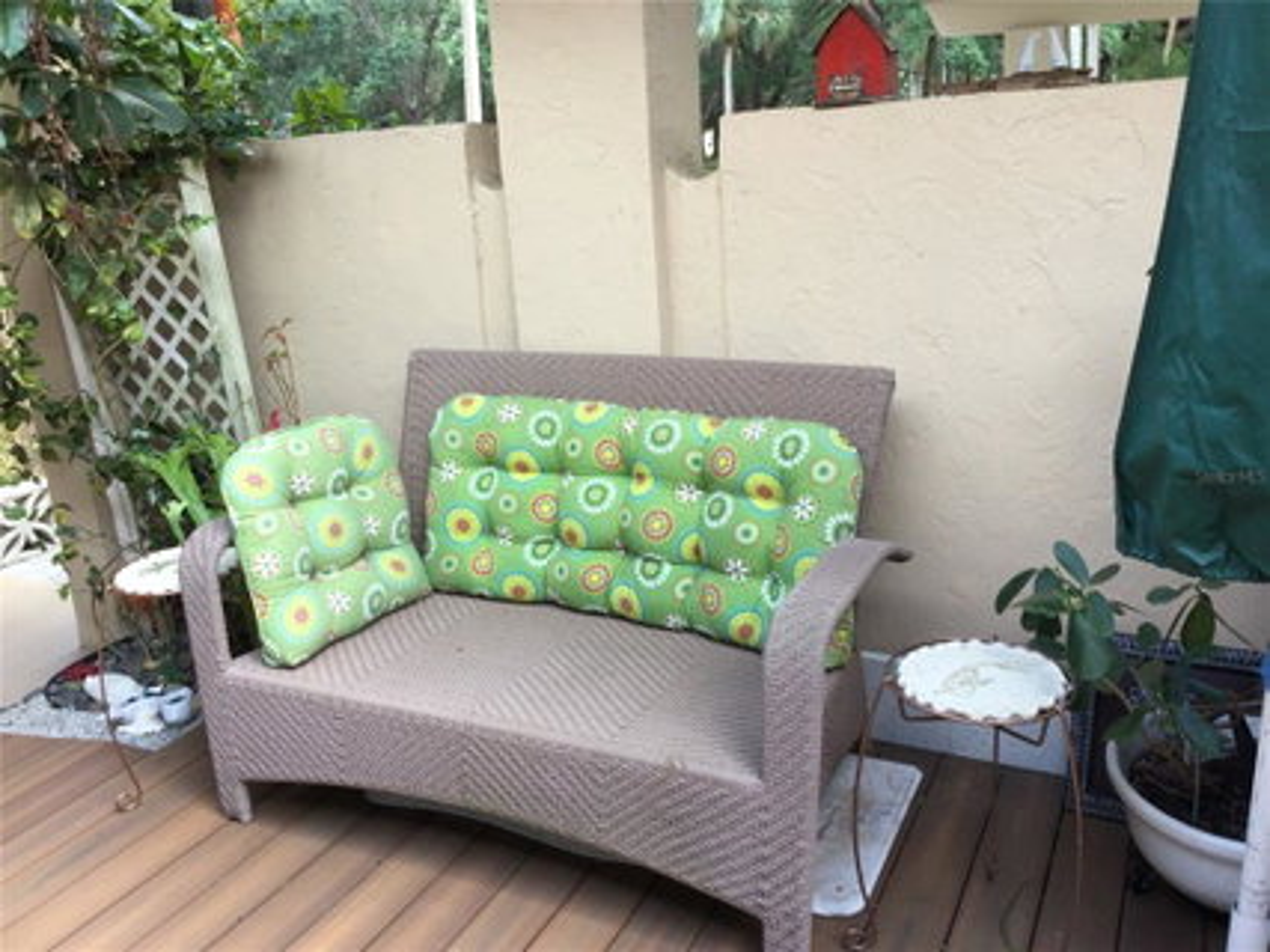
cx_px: 635
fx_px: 1137
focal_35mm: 31
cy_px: 476
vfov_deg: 45.4
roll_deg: +1.5
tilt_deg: -18.8
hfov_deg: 58.4
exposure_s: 1/120
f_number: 2.4
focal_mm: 3.3
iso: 32
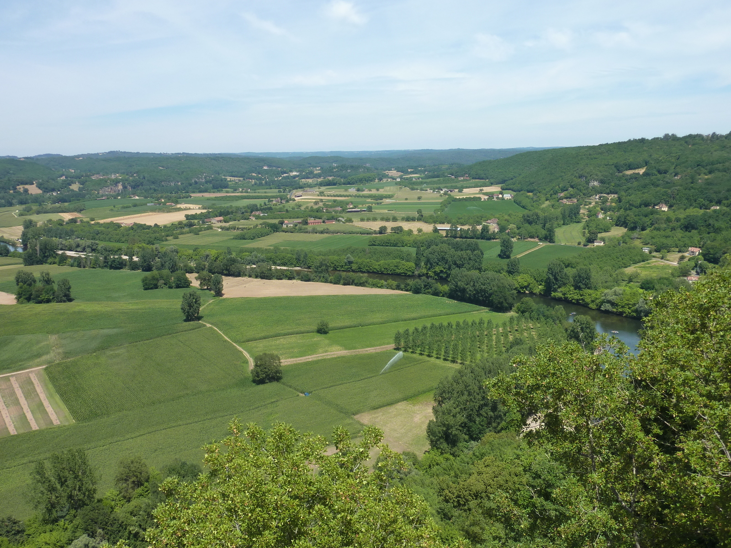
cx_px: 366
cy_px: 274
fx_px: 634
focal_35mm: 30
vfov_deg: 46.8
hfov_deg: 60.0
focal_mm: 5
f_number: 4.5
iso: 125
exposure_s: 1/640
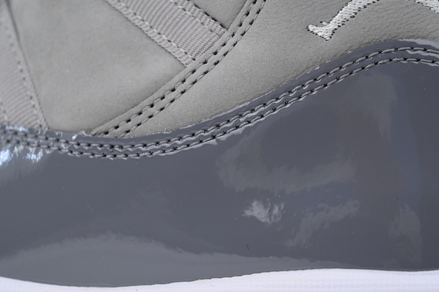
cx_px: 220
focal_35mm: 104
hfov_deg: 19.6
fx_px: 1268
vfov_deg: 13.2
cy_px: 146
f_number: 11
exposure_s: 1/100
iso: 400
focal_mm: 104
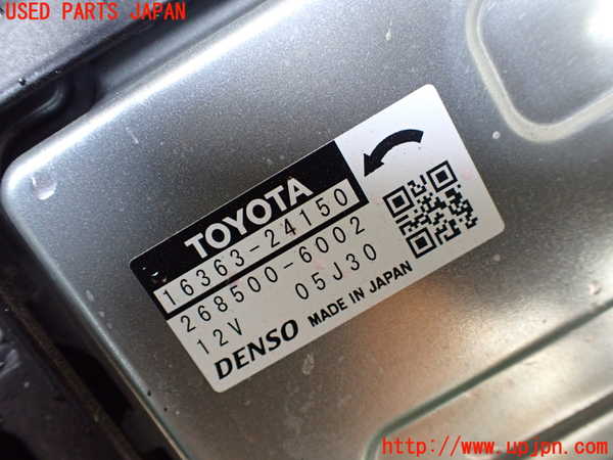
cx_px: 306
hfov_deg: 60.0
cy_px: 230
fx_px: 531
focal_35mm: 30
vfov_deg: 46.8
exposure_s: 1/125
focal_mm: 5.4
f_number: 2.3
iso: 800
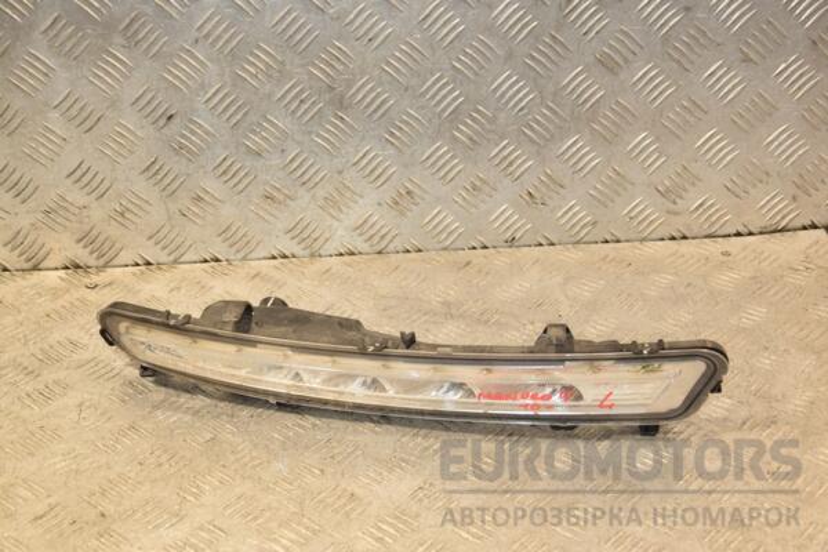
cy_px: 276
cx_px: 414
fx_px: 1311
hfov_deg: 35.1
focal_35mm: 57
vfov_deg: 23.8
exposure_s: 1/200
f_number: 5
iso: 800
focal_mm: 38
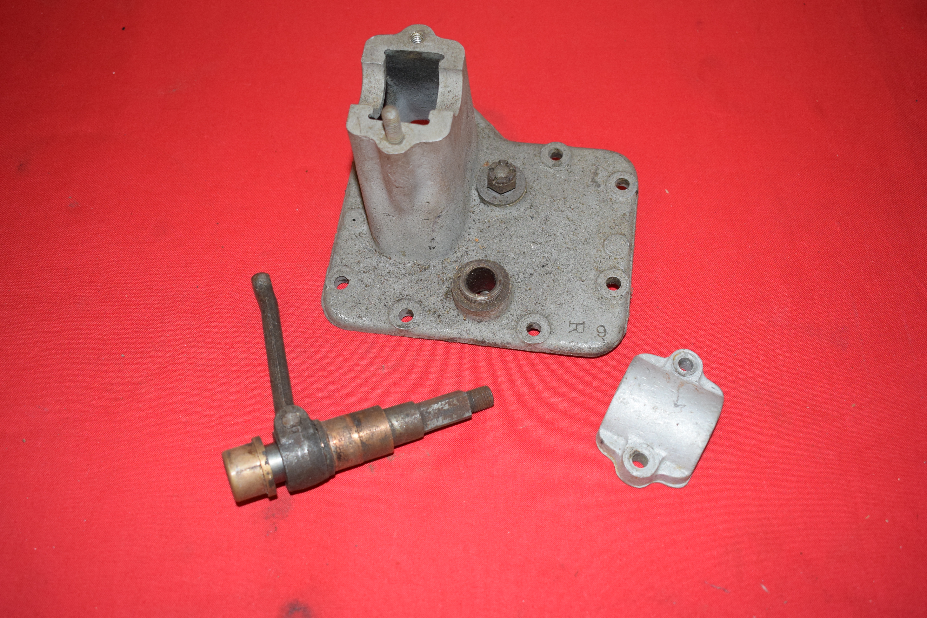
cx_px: 464
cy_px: 309
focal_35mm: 36
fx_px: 927
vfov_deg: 36.9
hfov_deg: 53.1
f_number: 5
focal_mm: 24
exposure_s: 1/200
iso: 1250
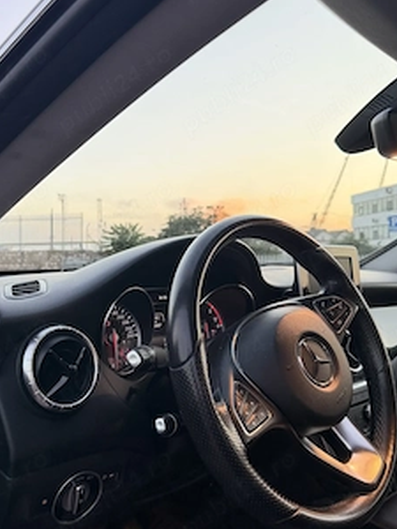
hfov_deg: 44.1
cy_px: 254
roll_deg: +0.3
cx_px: 176
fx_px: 489
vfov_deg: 56.8
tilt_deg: +1.1
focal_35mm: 32
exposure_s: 1/61
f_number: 1.78
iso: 200
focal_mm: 6.76
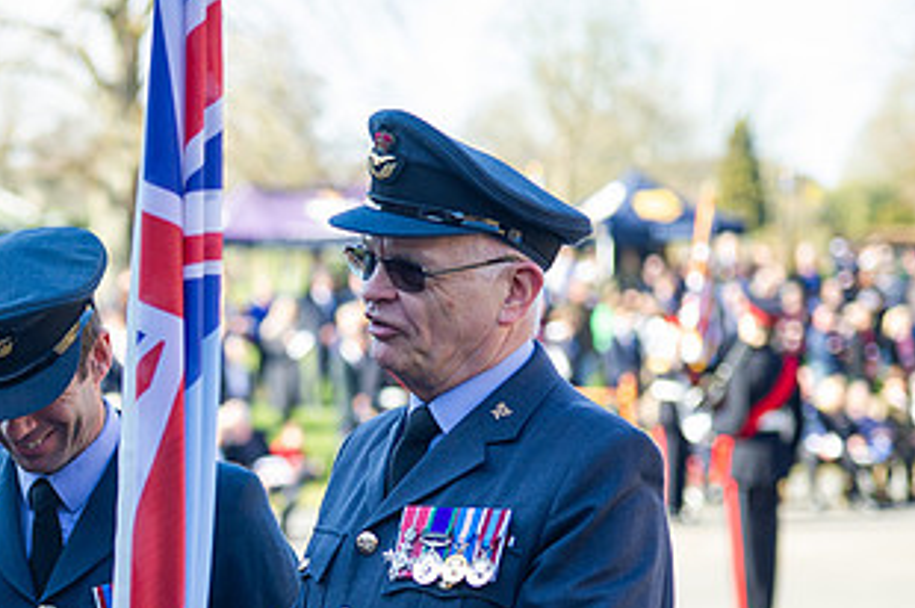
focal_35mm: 131
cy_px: 419
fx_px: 3326
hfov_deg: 15.5
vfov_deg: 10.4
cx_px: 151
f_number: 2.8
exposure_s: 1/500
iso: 250
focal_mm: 70
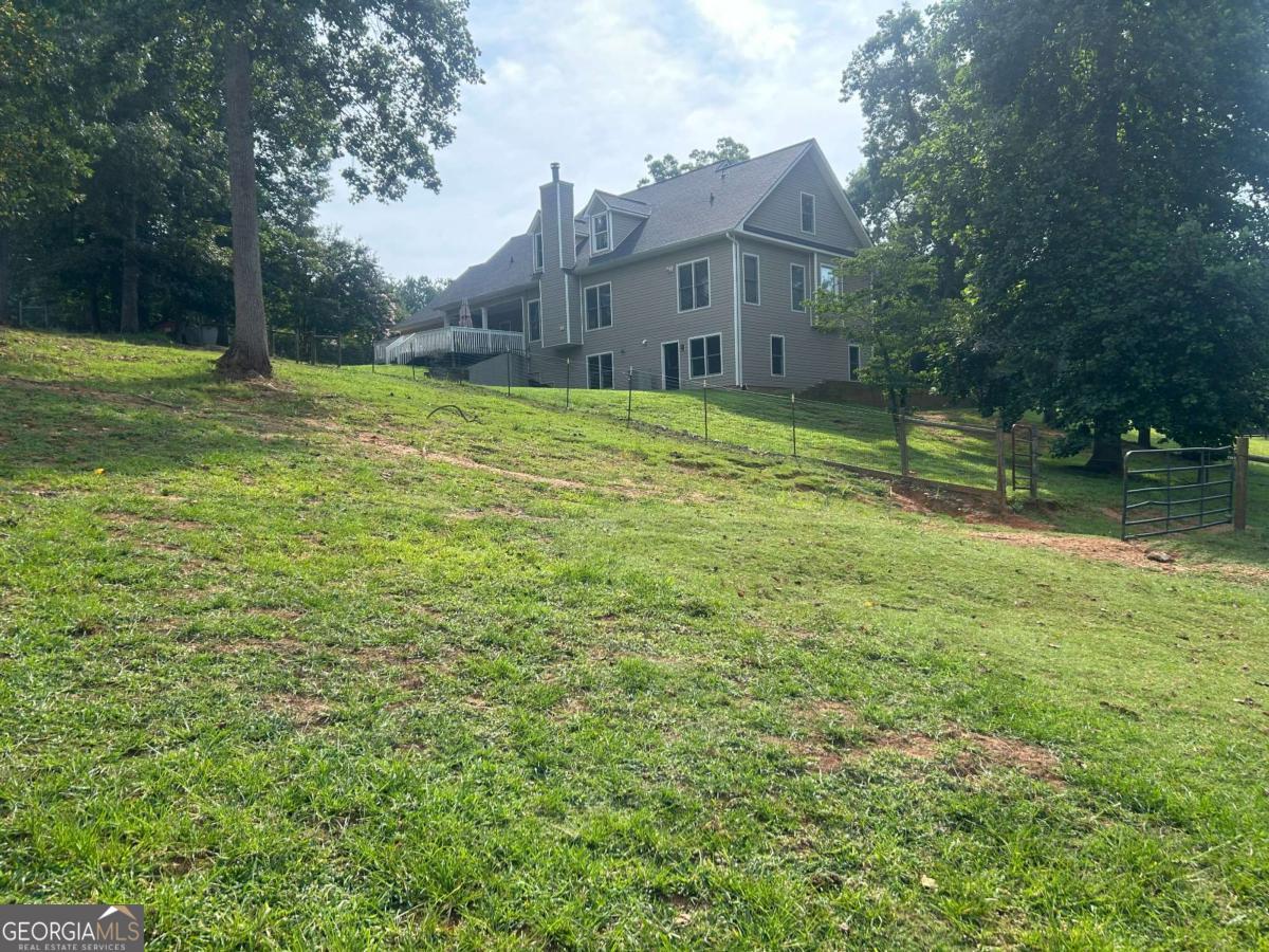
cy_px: 476
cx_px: 634
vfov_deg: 53.1
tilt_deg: -0.2
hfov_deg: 67.3
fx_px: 953
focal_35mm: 26
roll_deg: +2.1
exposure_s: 1/1645
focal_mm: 5.7
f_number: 1.5
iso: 50
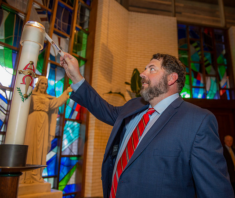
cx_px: 149
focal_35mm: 28
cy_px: 99
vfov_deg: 52.9
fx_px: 199
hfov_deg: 60.3
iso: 1000
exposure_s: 1/100
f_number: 3.2
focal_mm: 24
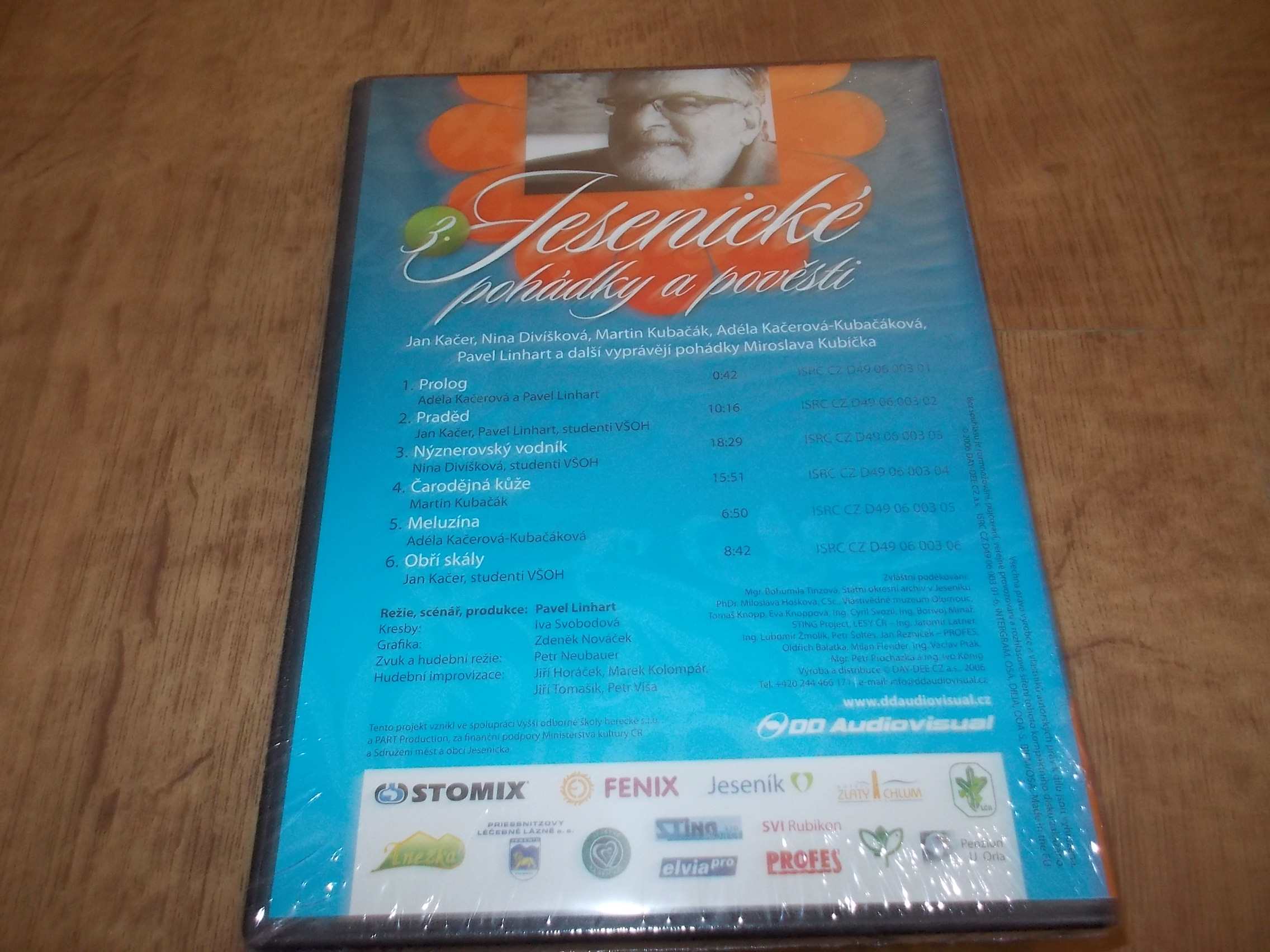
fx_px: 1064
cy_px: 476
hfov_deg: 61.7
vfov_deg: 48.2
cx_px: 635
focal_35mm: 29
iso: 200
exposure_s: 1/30
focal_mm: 4.1
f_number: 3.3
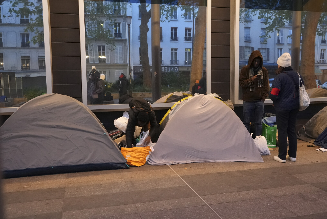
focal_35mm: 33
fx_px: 300
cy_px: 110
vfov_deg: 40.0
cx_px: 164
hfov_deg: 57.2
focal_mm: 33
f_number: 5
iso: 12800
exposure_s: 1/20
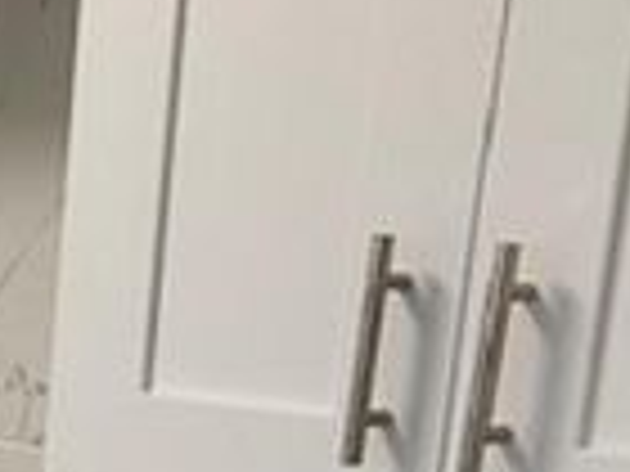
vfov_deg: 11.1
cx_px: -274
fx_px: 2257
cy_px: 852
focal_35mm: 124
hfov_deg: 14.9
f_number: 1.8
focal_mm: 4.25
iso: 100
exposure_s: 1/60
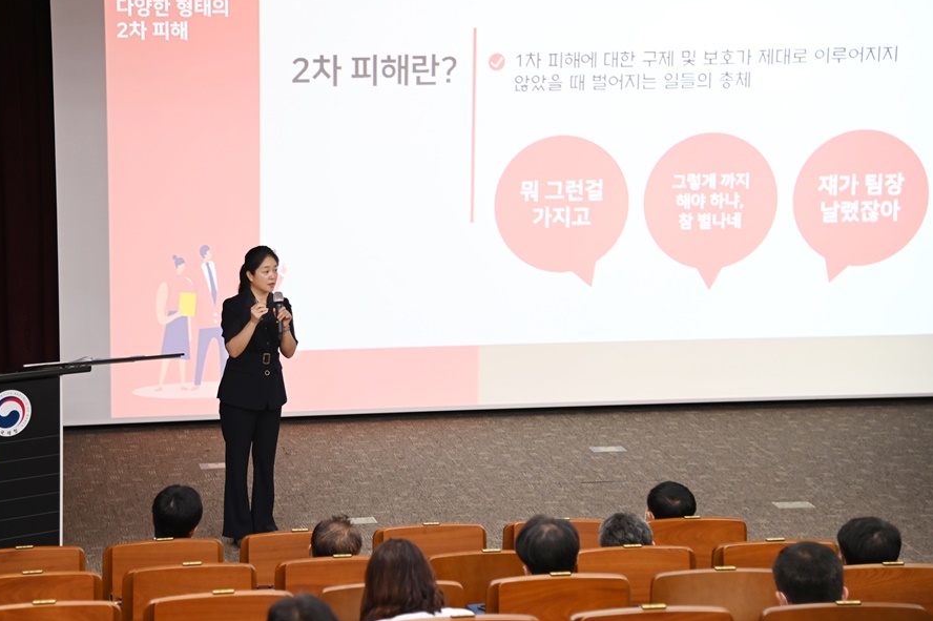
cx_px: 462
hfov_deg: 26.7
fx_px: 1968
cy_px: 307
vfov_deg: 17.9
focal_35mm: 76
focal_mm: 75
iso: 1000
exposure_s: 1/80
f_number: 4
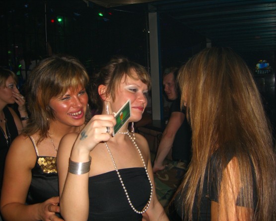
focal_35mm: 40
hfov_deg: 45.8
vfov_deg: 37.3
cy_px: 111
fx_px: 327
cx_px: 133
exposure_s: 1/60
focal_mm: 7.9
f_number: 2.8
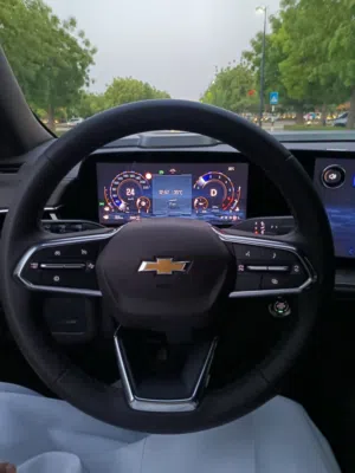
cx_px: 178
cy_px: 236
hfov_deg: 56.8
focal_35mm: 24
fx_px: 328
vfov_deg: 71.6
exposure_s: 1/50
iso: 3181
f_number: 1.75
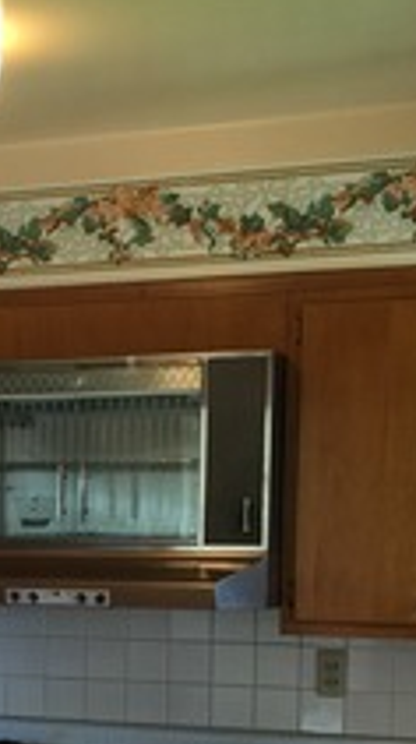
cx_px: -293
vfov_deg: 21.9
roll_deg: -0.5
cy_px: 628
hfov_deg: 11.7
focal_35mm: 96
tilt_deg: -3.2
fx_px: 1891
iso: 40
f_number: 2.2
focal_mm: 4.15
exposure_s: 1/15
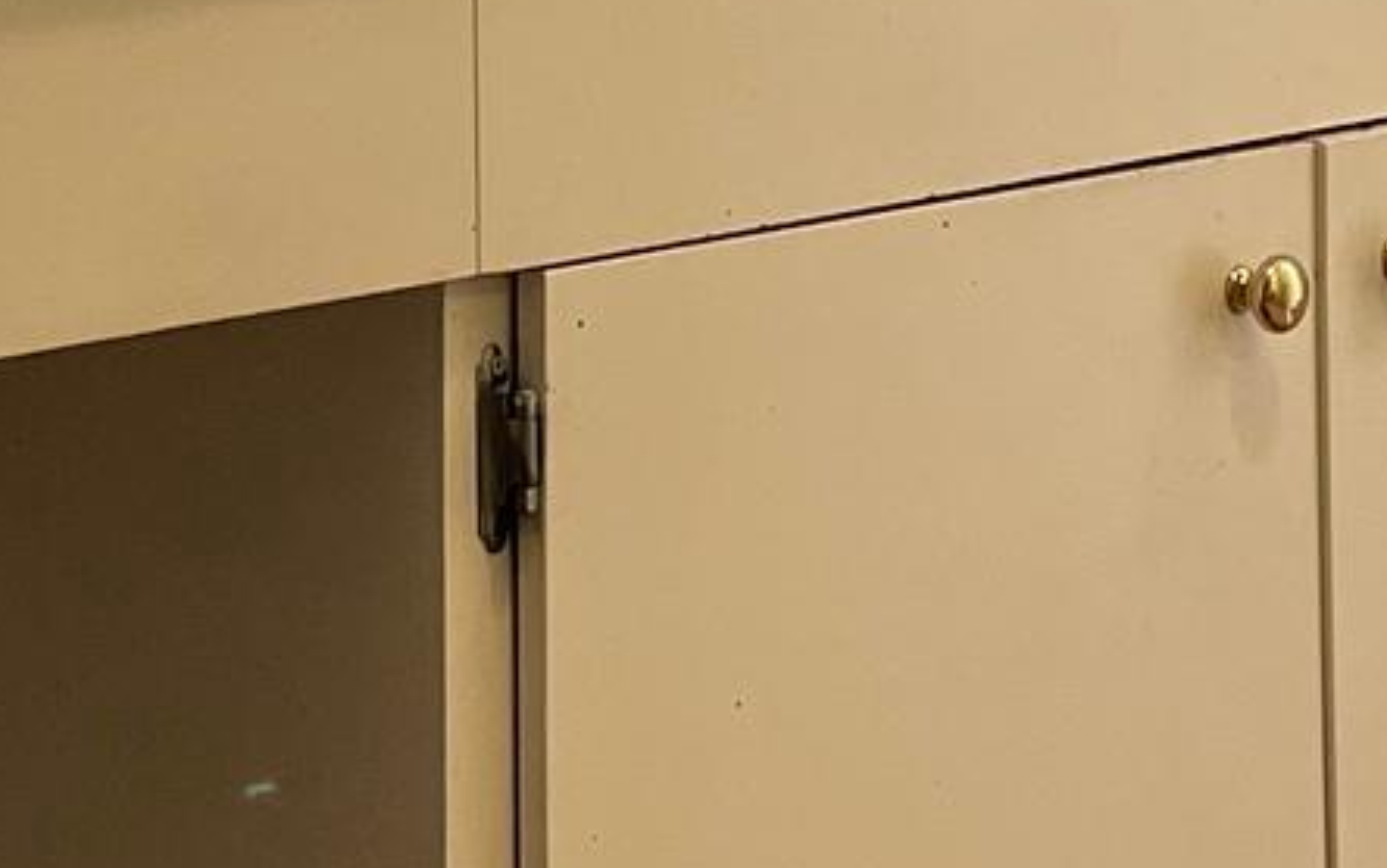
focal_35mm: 127
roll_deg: +1.2
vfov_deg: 10.0
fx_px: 4803
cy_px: -493
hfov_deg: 16.4
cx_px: 981
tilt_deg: +0.6
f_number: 1.6
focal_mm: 4.2
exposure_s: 1/60
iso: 250
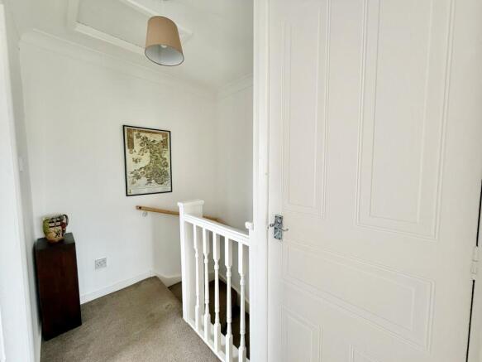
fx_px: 195
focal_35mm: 14
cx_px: 241
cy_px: 181
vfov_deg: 85.7
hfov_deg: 102.1
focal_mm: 2.22
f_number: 2.2
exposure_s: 1/121
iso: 200
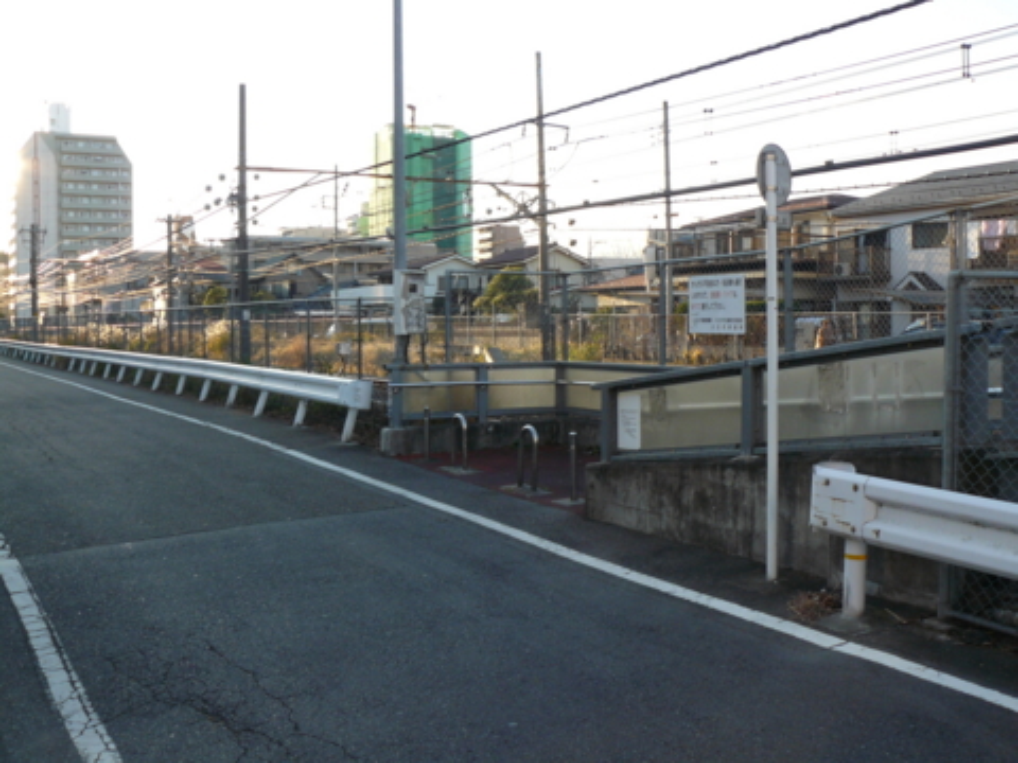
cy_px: 382
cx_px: 509
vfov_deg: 39.7
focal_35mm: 36
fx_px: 1059
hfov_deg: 51.4
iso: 100
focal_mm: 6
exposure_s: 1/125
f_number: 4
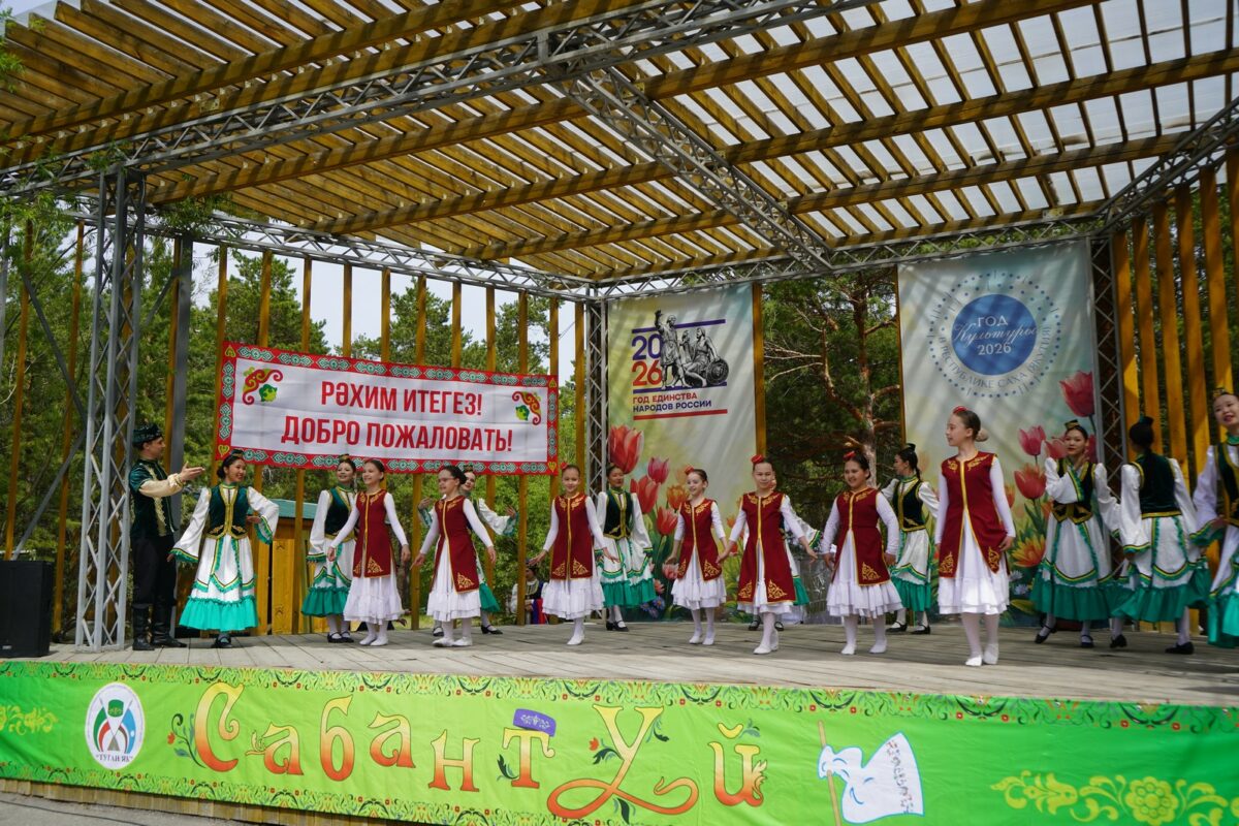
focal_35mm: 33
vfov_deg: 40.0
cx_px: 620
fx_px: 1136
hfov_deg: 57.2
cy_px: 413
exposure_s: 1/640
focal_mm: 33
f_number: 5
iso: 100
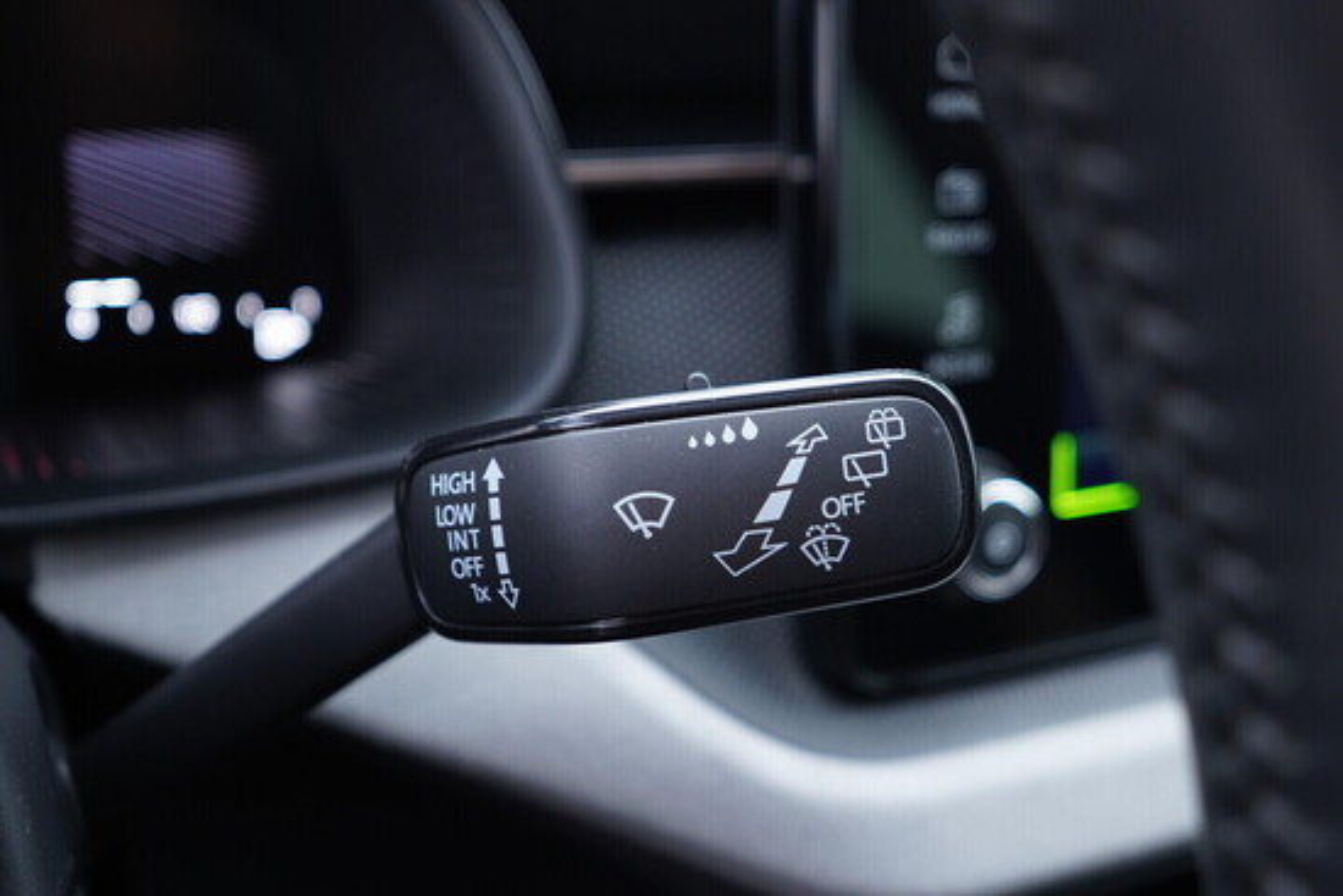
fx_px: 1343
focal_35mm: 36
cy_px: 448
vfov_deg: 36.9
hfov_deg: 53.1
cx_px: 672
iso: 400
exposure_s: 1/40
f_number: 2.8
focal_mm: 24
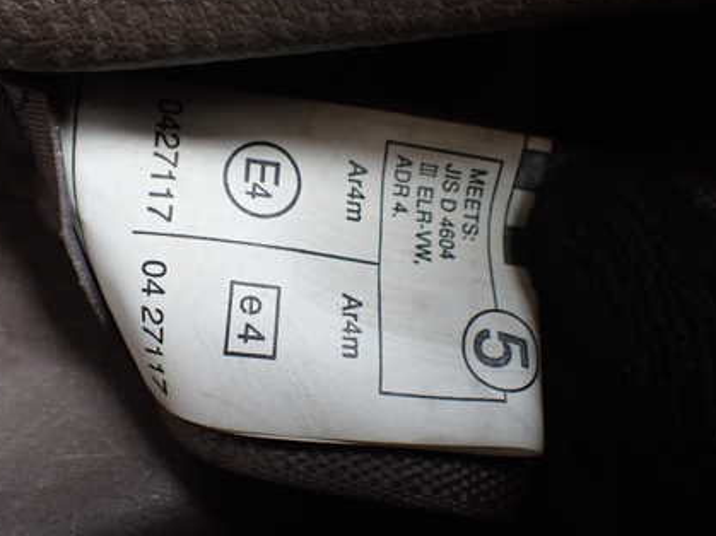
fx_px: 889
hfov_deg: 43.3
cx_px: 241
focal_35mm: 43
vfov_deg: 33.6
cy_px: 251
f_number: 2.3
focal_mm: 5.4
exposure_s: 1/125
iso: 320
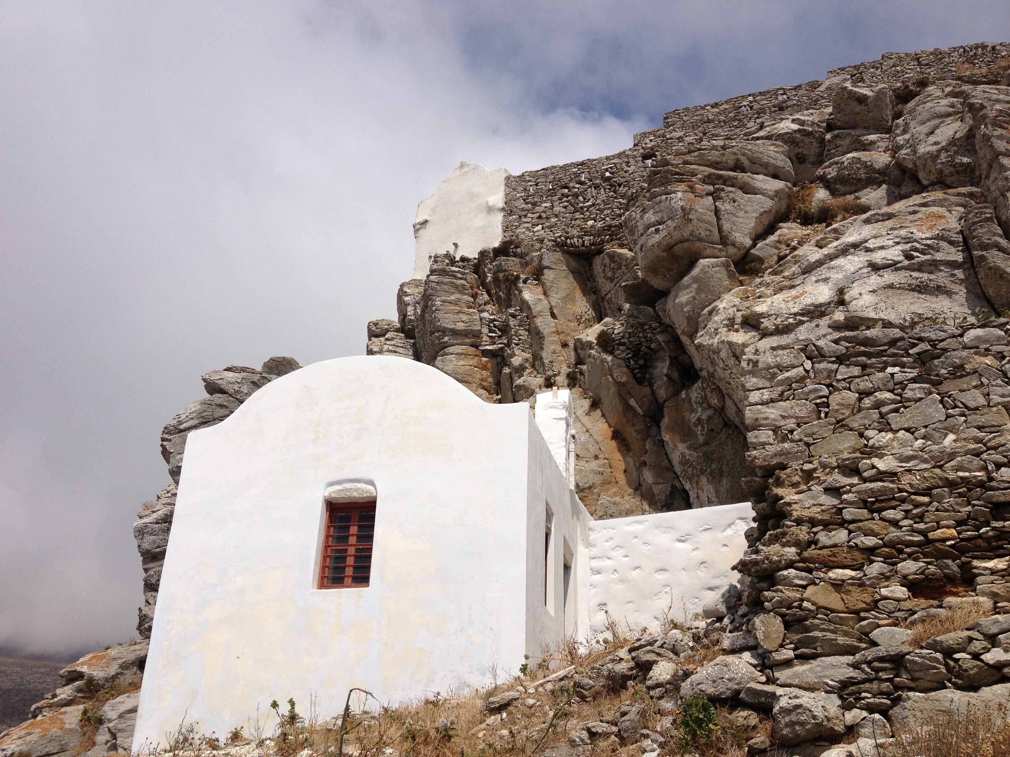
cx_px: 505
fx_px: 1021
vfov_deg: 40.7
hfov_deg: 52.6
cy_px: 378
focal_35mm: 35
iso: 50
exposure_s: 1/4255
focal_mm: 4.28
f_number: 2.4
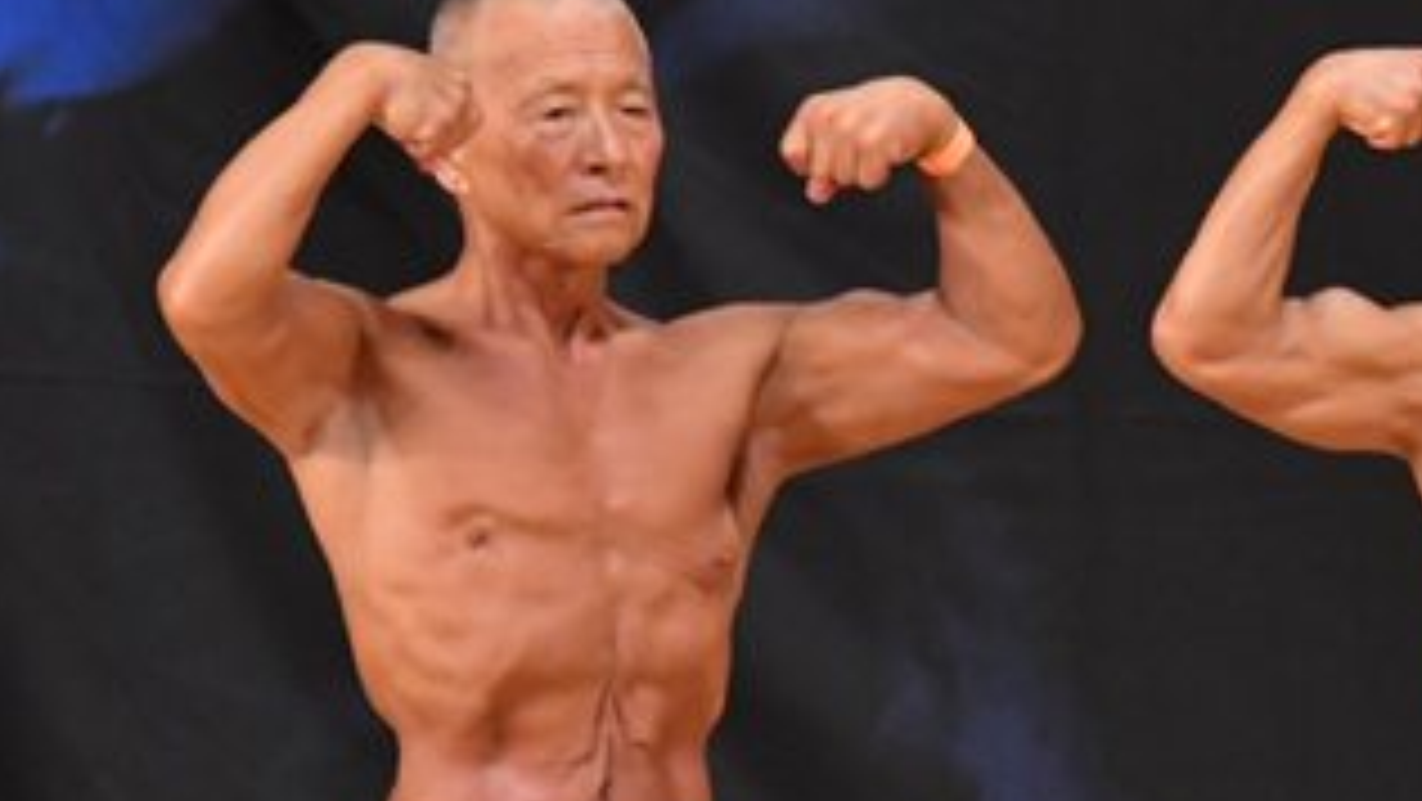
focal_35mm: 770
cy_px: 940
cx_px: 1208
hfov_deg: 2.8
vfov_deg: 1.6
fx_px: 29043
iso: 5600
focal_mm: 200
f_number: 5.6
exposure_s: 1/400
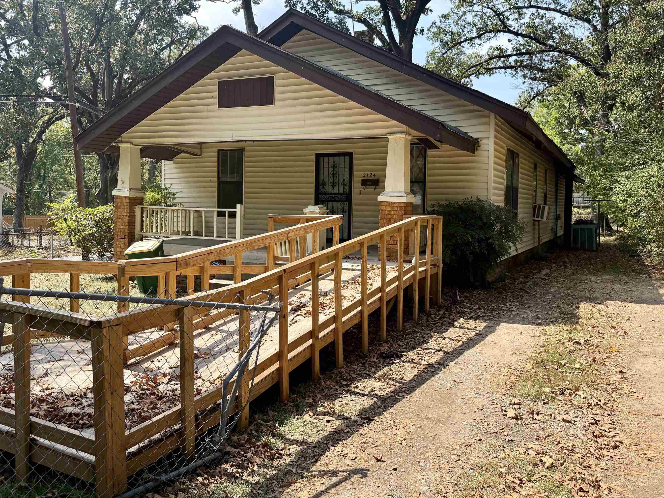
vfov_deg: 49.6
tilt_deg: -1.7
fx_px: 537
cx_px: 326
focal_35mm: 28
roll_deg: -1.2
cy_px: 218
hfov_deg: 63.4
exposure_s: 1/2801
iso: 100
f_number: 1.78
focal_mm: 6.76
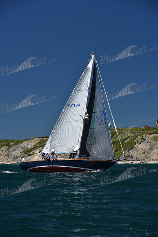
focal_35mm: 100
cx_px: 79
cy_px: 118
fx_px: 658
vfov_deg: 20.4
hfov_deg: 13.7
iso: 250
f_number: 6.3
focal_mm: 100
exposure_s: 1/800
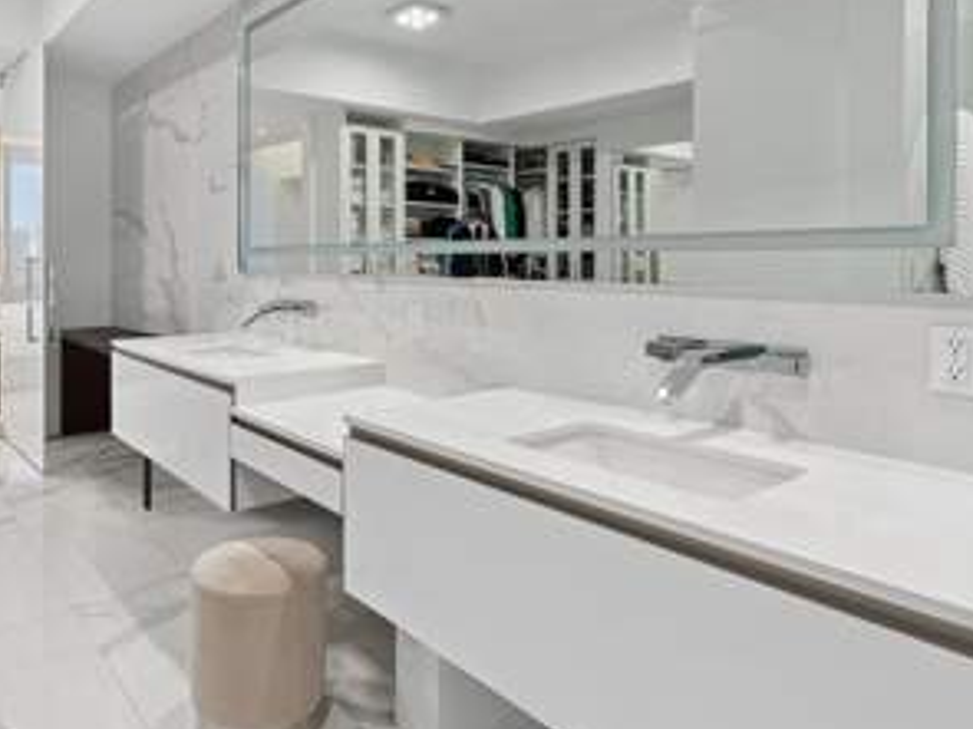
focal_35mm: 25
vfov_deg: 54.2
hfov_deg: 68.2
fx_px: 702
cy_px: 272
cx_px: 360
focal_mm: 16
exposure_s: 1/3.33
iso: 125
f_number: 11
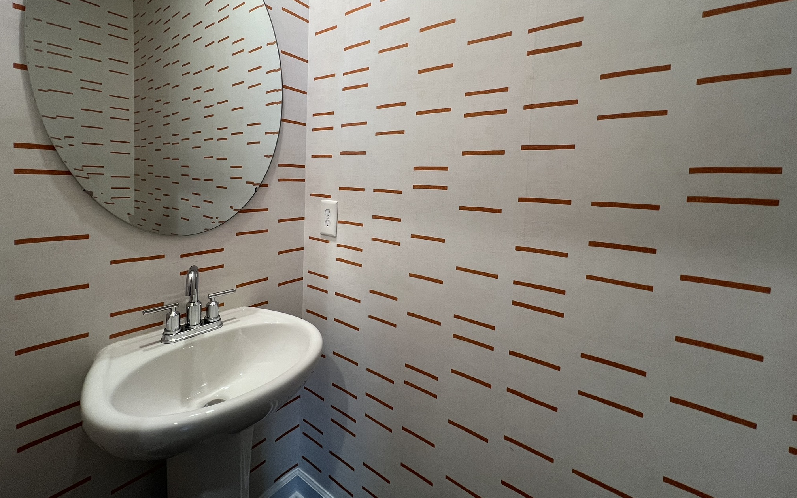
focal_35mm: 14
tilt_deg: -4.0
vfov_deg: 77.8
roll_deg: -2.1
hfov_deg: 105.3
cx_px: 397
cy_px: 202
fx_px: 304
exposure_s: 1/120
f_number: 1.8
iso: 125
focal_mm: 1.57
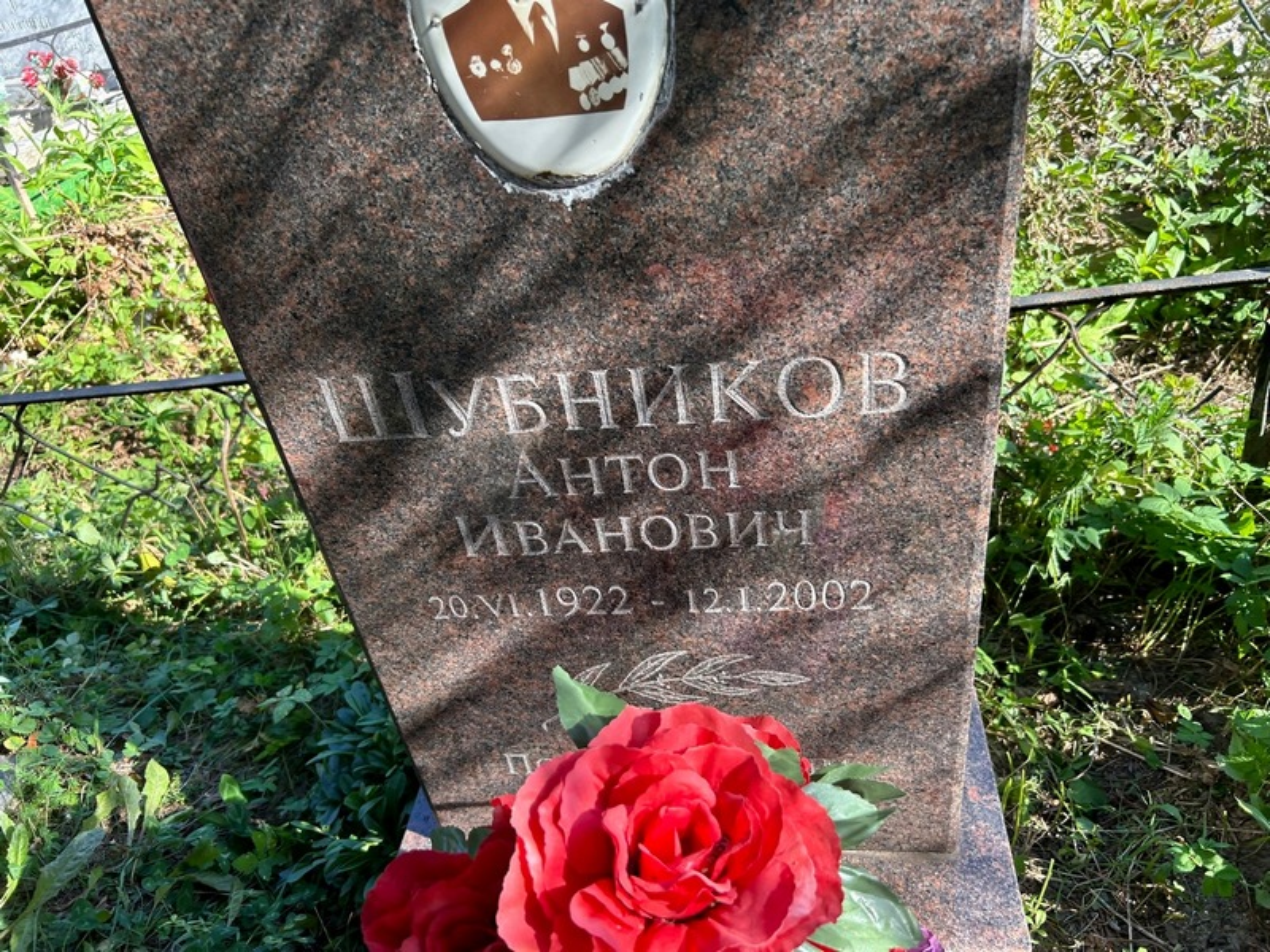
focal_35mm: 26
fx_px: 954
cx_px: 635
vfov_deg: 53.1
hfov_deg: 67.3
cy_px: 476
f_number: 1.5
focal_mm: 5.7
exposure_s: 1/476
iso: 50
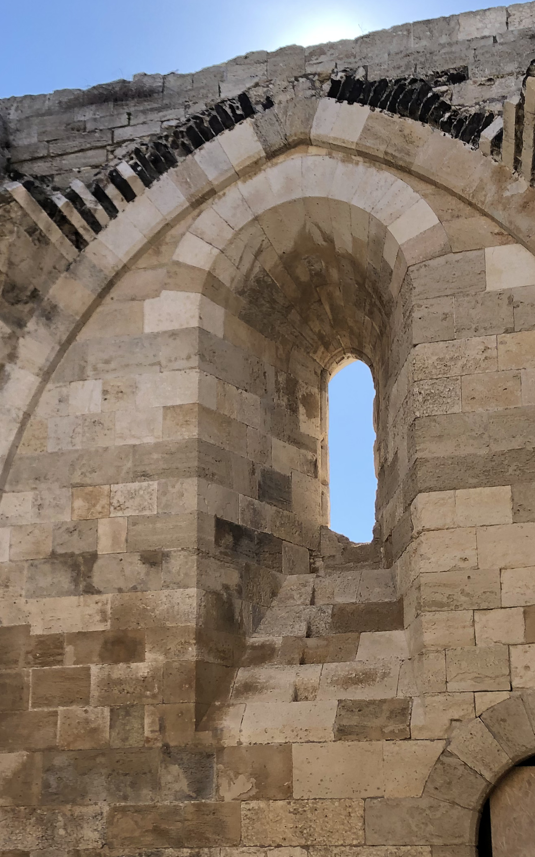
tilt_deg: +14.9
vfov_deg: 35.5
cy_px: 544
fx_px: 1330
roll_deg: +0.6
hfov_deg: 22.7
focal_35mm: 57
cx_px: 247
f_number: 1.8
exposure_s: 1/564
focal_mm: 4
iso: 20
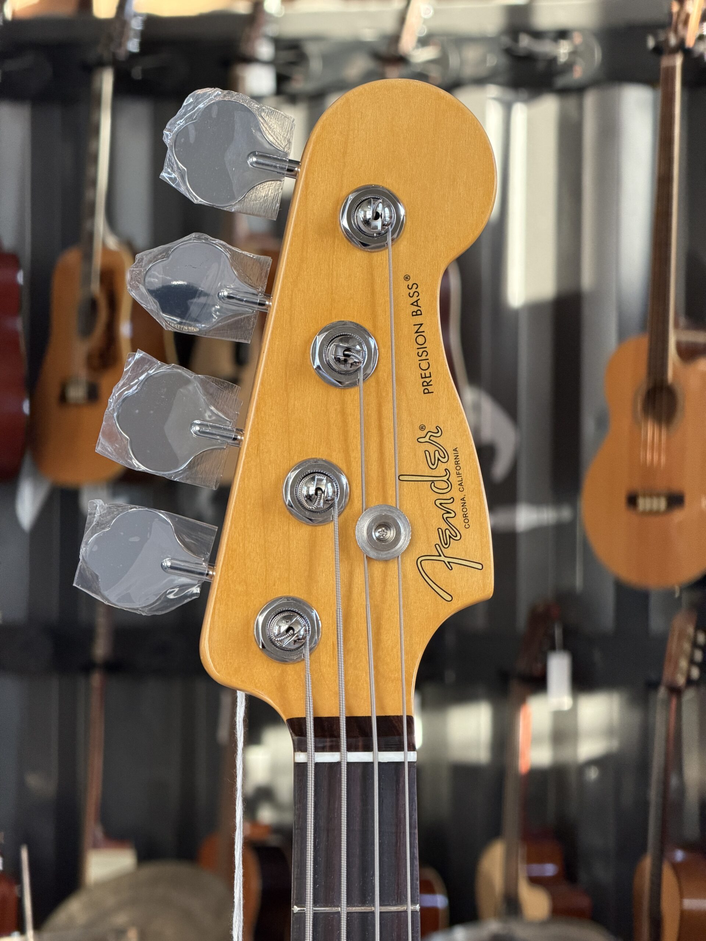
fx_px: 2719
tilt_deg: -0.5
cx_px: 353
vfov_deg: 19.6
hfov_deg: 14.8
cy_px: 470
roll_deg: -0.9
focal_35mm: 100
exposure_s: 1/121
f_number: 2.8
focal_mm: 16.89
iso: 320
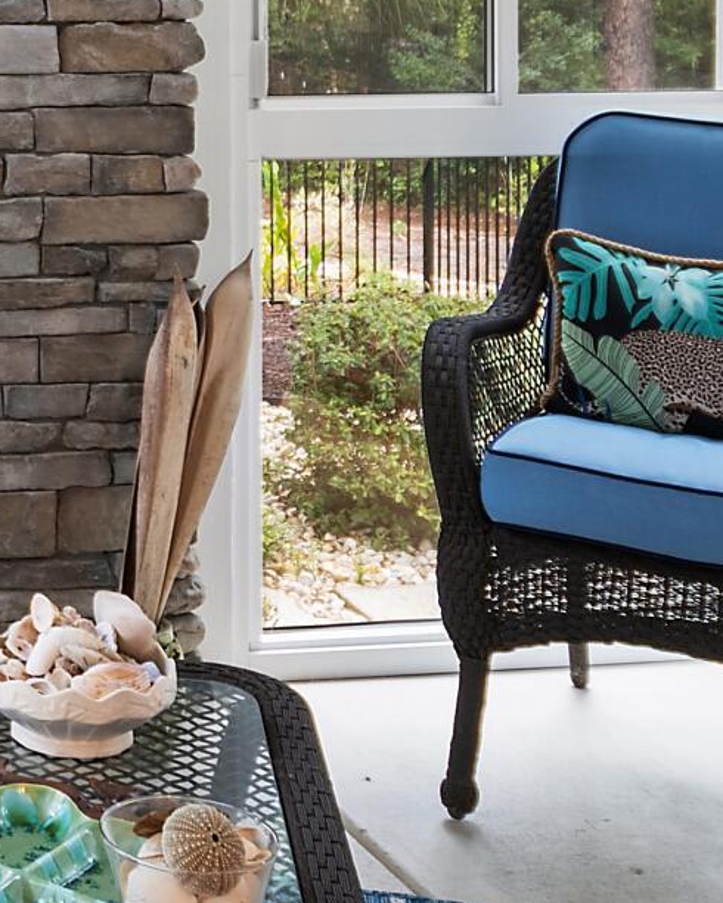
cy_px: -68
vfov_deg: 25.7
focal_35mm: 69
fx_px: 1845
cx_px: -310
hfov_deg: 19.7
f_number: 4.5
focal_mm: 10
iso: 100
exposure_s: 1/1.25
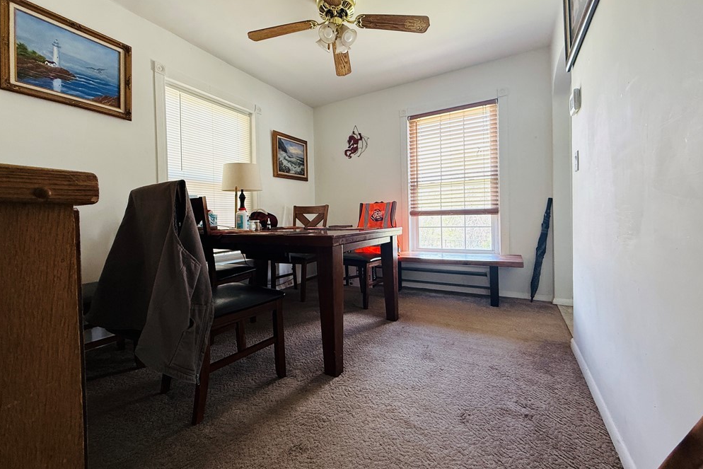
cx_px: 347
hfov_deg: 100.4
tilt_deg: +1.8
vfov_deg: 77.3
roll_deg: +0.9
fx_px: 293
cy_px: 220
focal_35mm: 15
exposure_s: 1/120
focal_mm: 2.22
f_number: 2.2
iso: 160
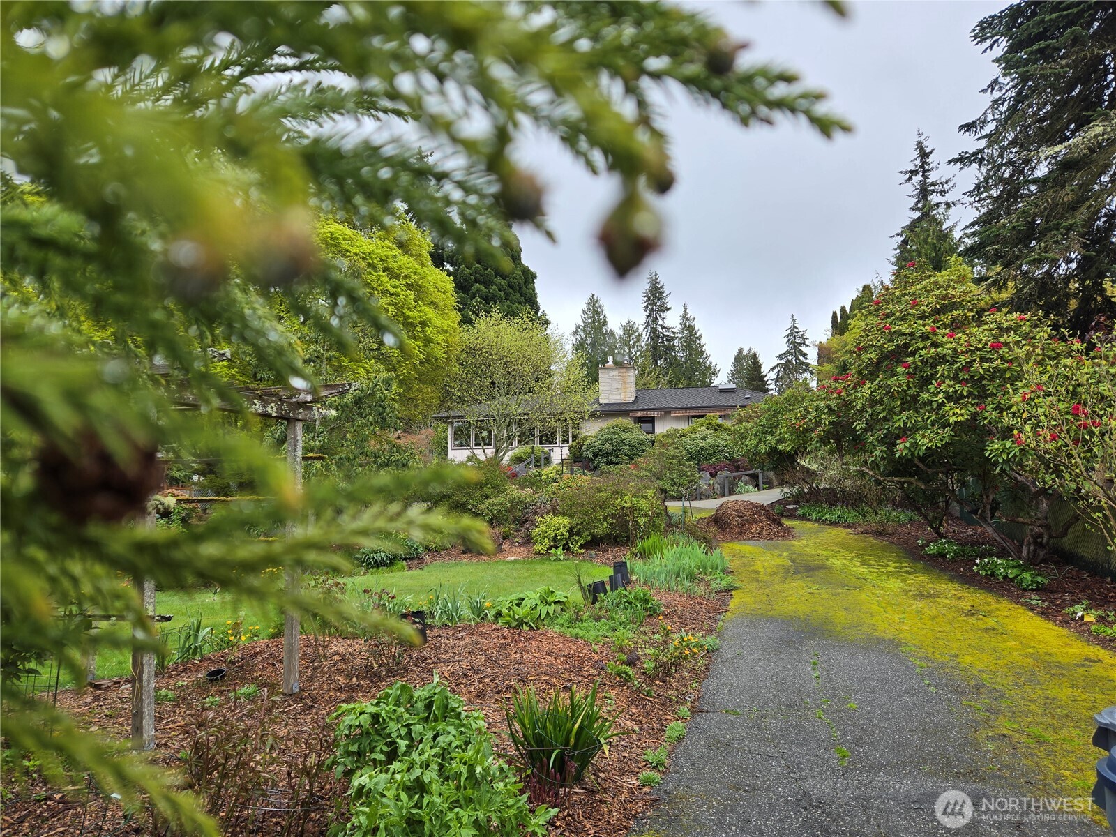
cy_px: 418
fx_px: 742
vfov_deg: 58.9
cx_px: 558
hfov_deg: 73.9
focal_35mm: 23
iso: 25
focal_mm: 5.4
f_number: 1.8
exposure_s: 1/180
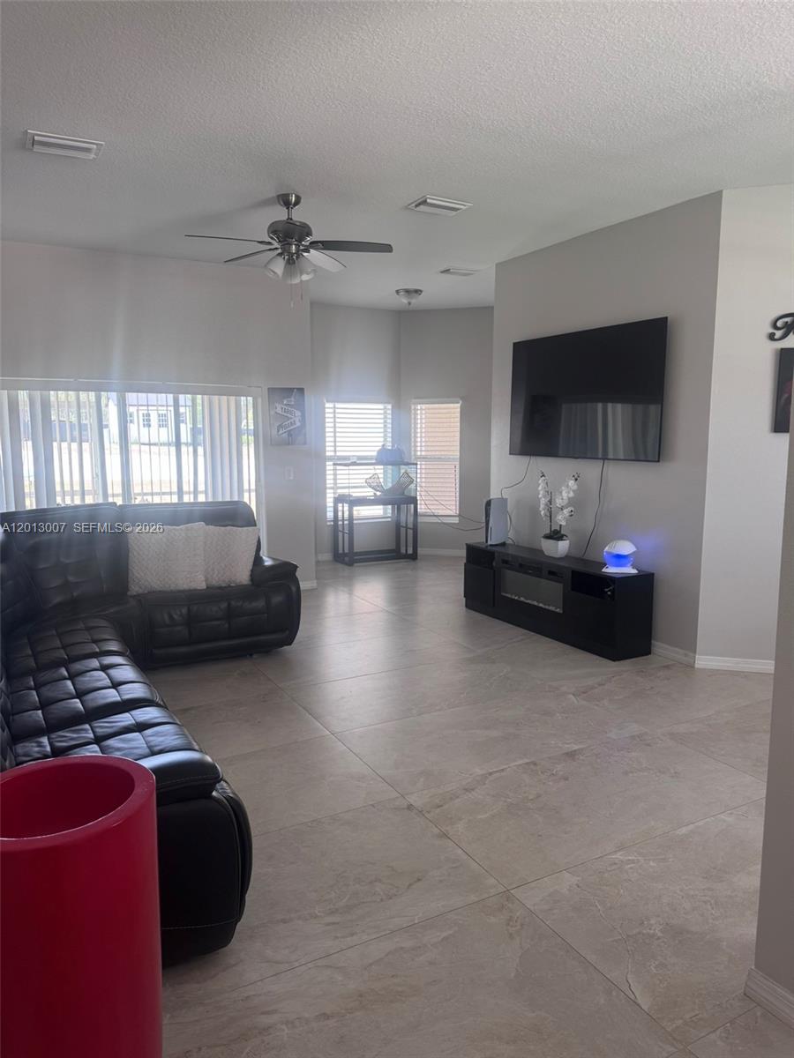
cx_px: 397
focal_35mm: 24
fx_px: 734
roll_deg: +0.2
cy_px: 529
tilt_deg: -7.4
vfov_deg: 71.6
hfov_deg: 56.8
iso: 125
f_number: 1.78
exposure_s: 1/72
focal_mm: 6.76
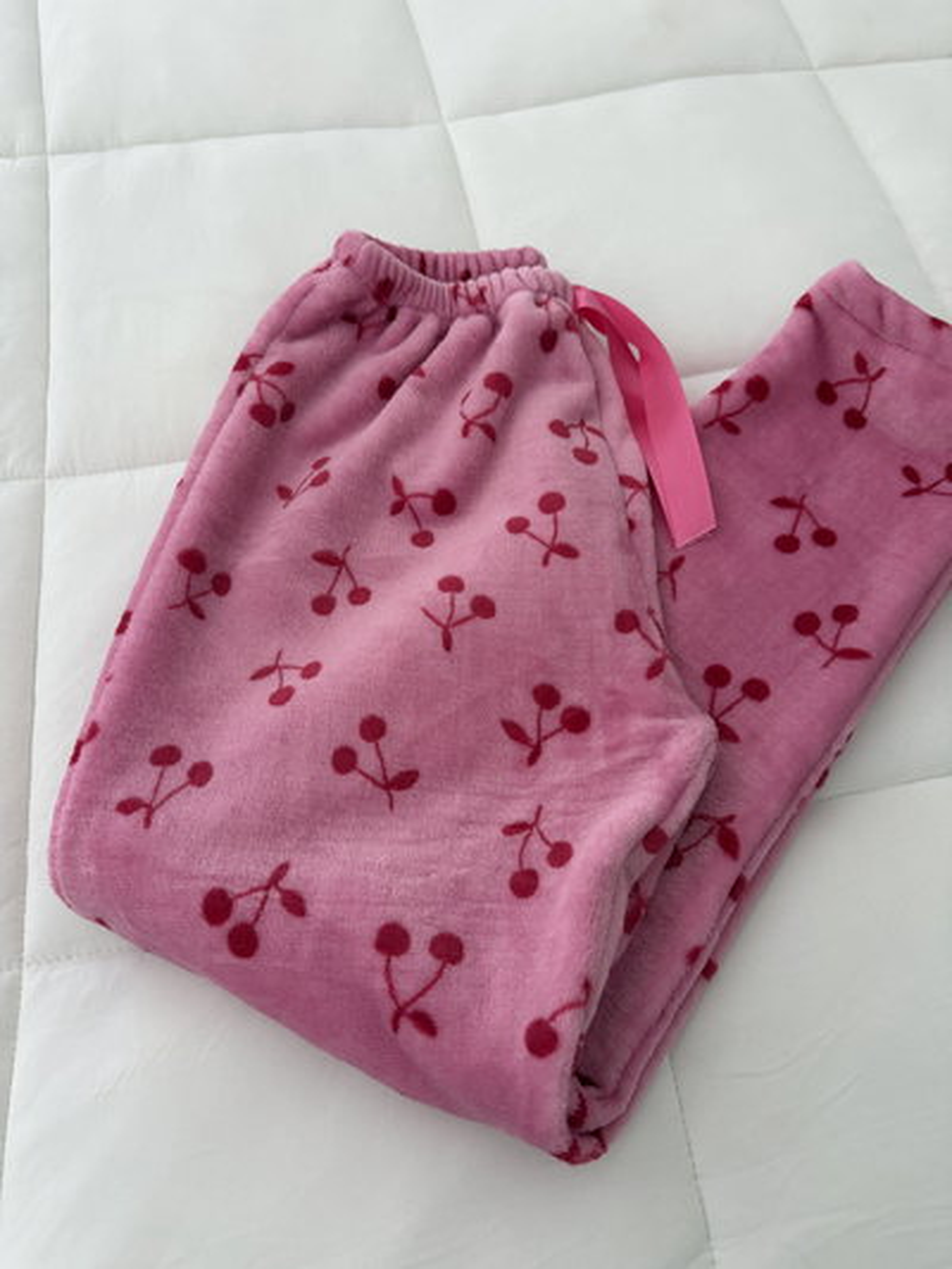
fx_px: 880
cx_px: 476
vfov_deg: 71.6
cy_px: 634
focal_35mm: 24
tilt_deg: -63.3
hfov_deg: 56.8
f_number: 1.78
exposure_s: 1/121
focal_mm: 6.76
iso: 160
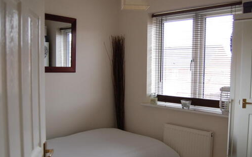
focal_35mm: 36
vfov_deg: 35.3
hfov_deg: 53.8
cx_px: 146
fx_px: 247
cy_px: 91
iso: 400
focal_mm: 18
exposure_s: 1/60
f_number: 4
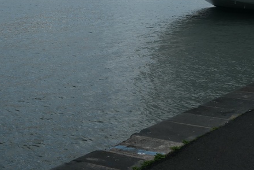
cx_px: 9
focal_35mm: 84
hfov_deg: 23.3
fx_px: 593
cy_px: -19
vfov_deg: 15.8
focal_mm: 13.4
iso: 200
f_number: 5
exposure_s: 1/1000
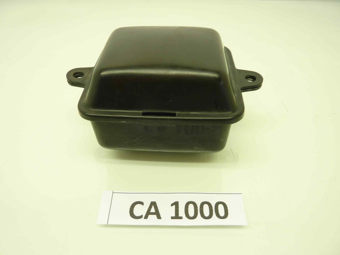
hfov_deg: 69.4
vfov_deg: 54.9
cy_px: 128
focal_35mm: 25
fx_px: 246
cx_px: 170
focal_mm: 4.1
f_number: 3.3
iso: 80
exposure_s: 1/20
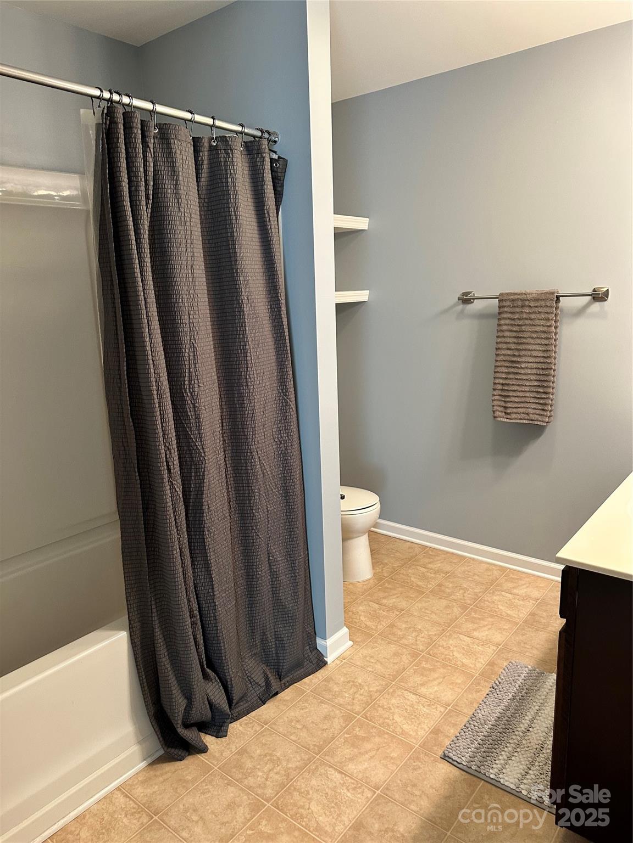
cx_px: 316
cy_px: 422
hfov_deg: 56.8
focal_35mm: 24
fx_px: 585
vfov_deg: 71.6
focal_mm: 6.86
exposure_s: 1/60
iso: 320
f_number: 1.78
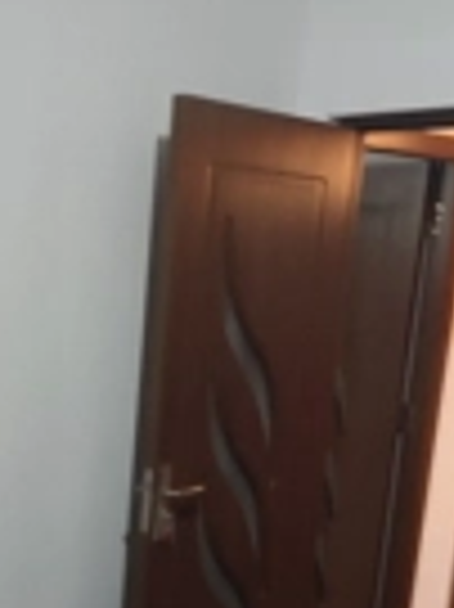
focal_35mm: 74
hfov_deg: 19.2
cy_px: 671
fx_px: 1296
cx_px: -18
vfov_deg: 24.5
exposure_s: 1/20
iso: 647
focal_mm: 6.04
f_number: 1.9
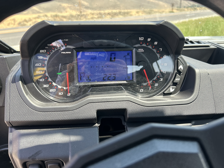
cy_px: 84
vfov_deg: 53.1
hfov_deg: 67.3
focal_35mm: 26
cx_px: 112
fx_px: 168
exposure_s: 1/290
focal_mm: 5.7
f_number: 1.5
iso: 40
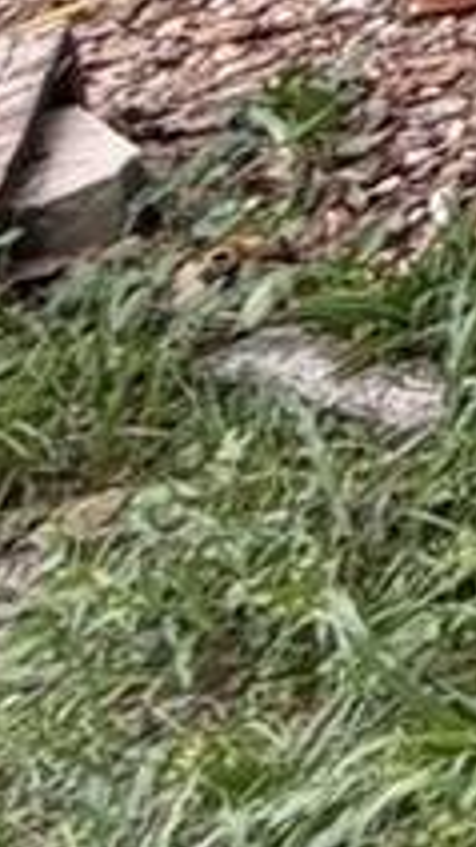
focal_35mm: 115
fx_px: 2585
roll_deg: -0.5
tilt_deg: +2.3
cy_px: -1063
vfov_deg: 14.1
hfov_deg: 6.3
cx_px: 2348
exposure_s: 1/135
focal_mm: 2.22
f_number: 2.2
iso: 40
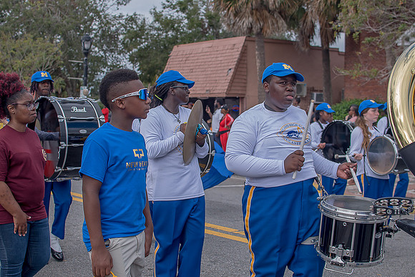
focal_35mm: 52
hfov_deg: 38.2
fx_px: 600
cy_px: 138
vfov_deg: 26.0
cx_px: 208
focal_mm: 35
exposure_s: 1/500
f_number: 4
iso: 100
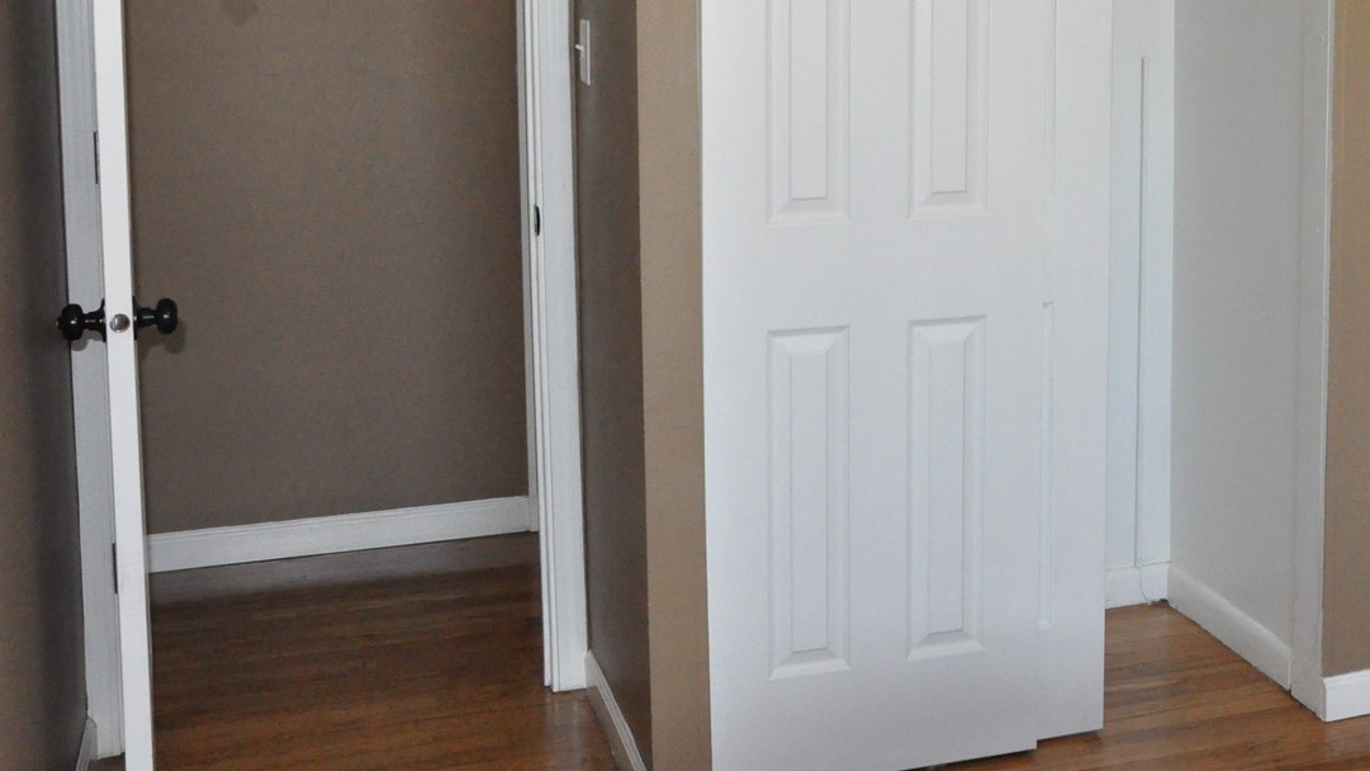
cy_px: 97
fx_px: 1883
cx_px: 1058
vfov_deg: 22.6
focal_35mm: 52
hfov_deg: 38.7
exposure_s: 1/200
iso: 3200
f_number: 10
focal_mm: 21
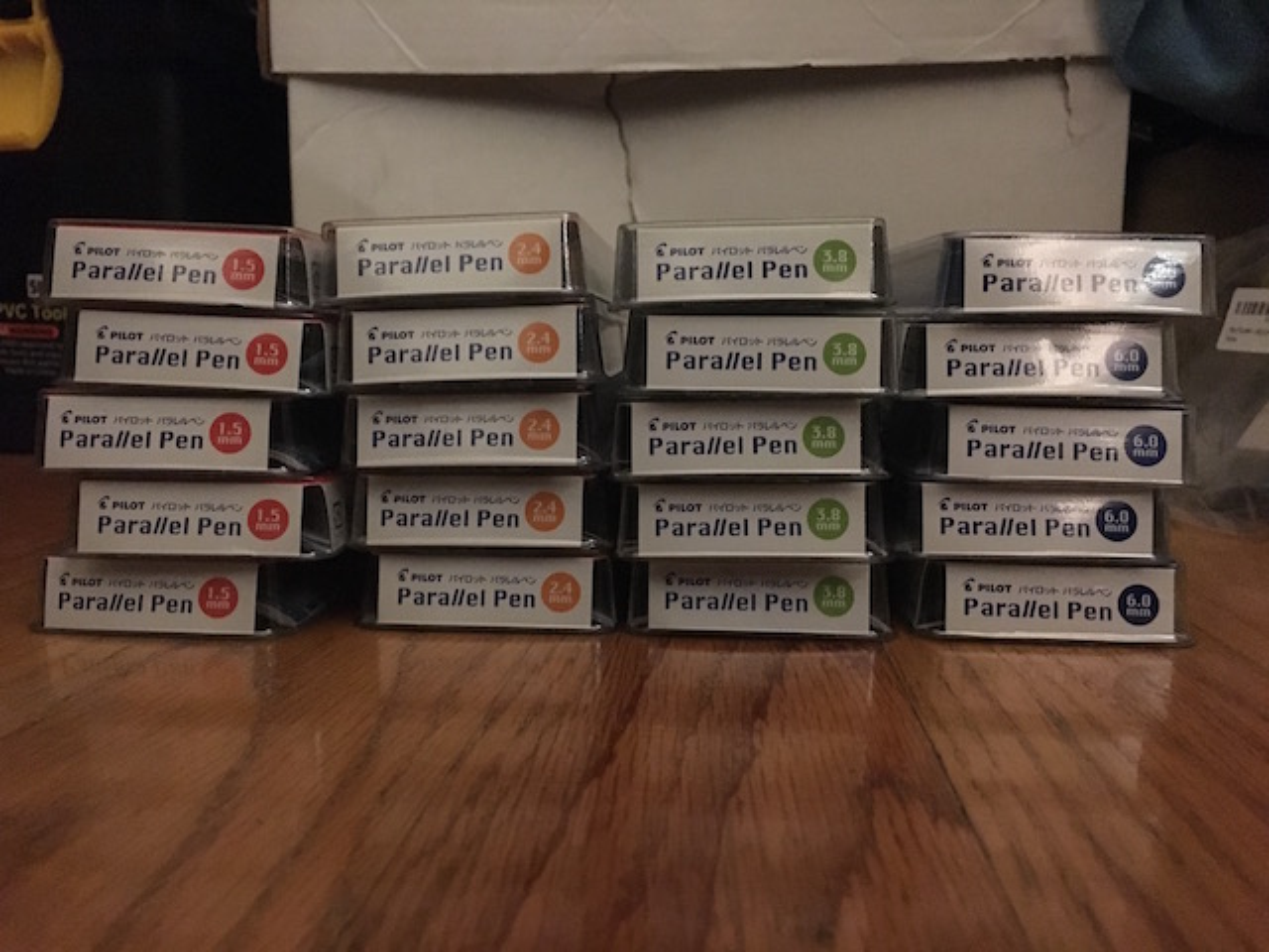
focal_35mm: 29
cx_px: 634
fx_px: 1063
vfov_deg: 48.2
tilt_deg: -6.9
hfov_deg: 61.7
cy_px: 476
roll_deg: -0.5
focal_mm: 4.15
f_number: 2.2
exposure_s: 1/15
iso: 1000
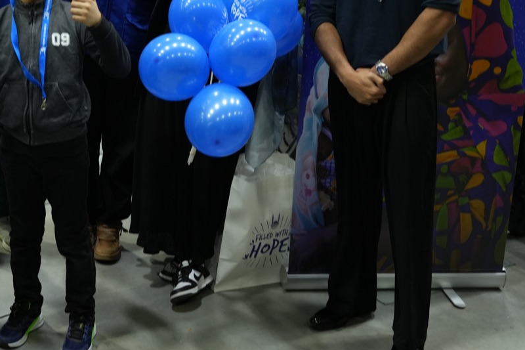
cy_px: 98
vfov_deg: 22.4
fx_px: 875
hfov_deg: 31.7
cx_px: 48
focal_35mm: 60
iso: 2000
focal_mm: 30
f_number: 2.8
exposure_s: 1/250
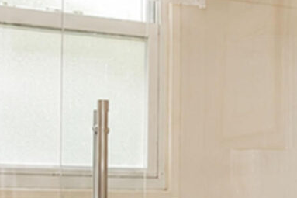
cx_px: 482
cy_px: 188
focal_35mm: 107
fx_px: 882
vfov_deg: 12.7
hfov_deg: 16.8
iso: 64
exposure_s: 1/60
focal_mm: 16
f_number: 5.6
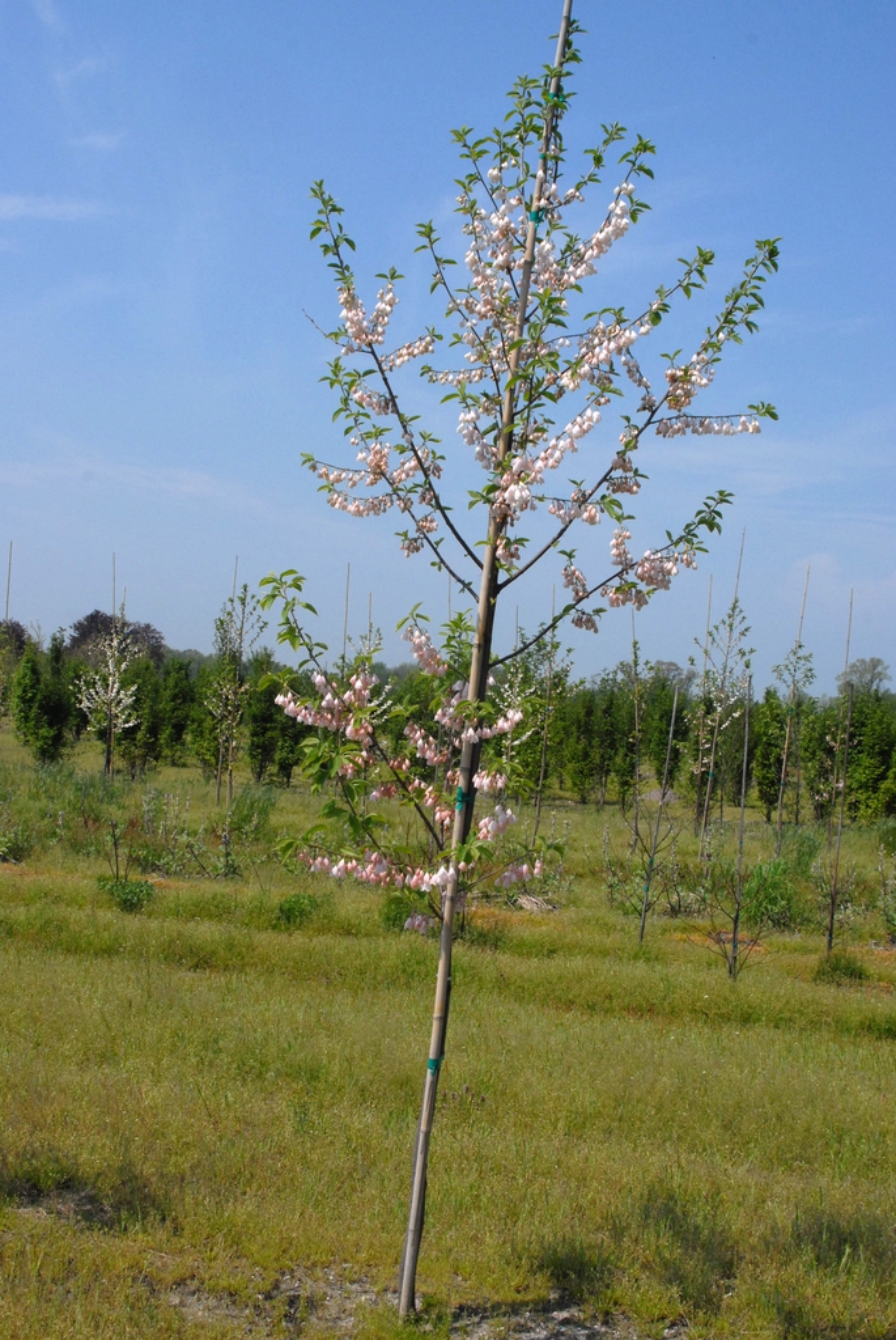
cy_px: 670
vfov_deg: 46.4
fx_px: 1564
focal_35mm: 42
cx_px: 448
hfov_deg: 32.0
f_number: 13
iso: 400
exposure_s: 1/640
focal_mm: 28
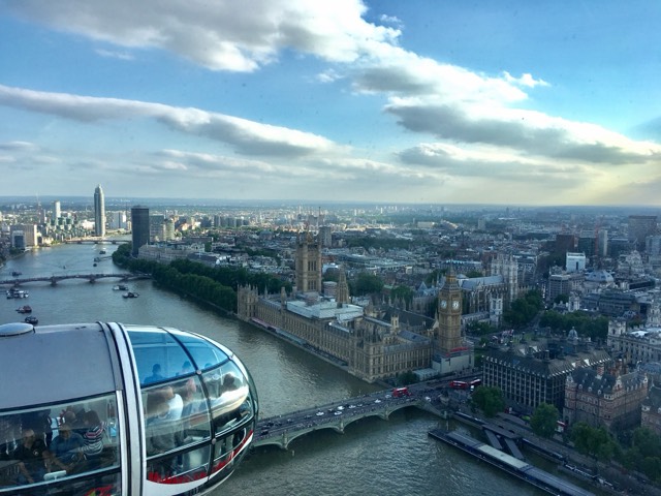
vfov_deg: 48.2
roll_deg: -0.7
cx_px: 330
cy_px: 248
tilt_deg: -4.7
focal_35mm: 29
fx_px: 554
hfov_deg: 61.7
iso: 25
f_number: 2.2
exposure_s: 1/1083
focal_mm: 4.15
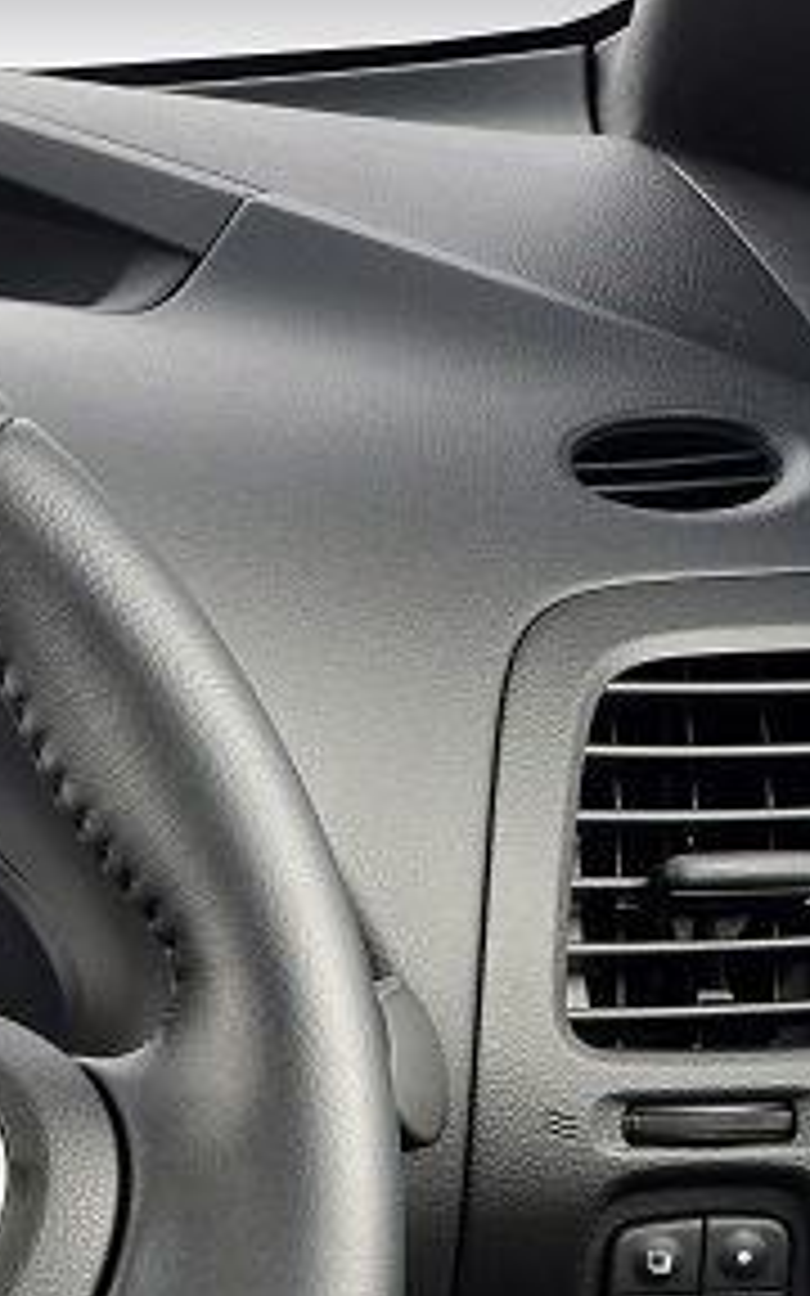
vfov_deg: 14.5
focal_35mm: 141
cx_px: -1296
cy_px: 1404
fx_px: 4980
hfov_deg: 8.3
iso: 100
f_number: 10
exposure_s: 1/25
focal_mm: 26
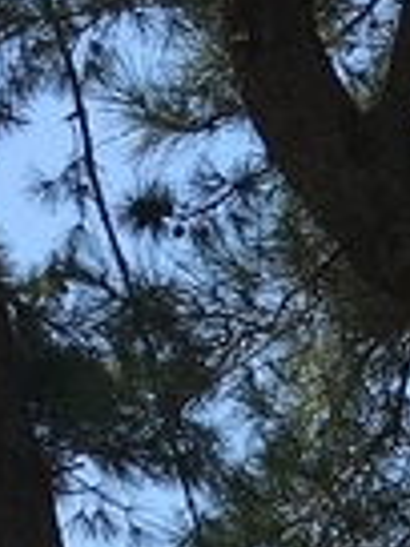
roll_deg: -1.2
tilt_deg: +7.3
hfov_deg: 6.5
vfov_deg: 8.0
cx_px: 908
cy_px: 1520
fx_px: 3443
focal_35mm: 218
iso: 25
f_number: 2.2
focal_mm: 4.15
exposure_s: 1/1326
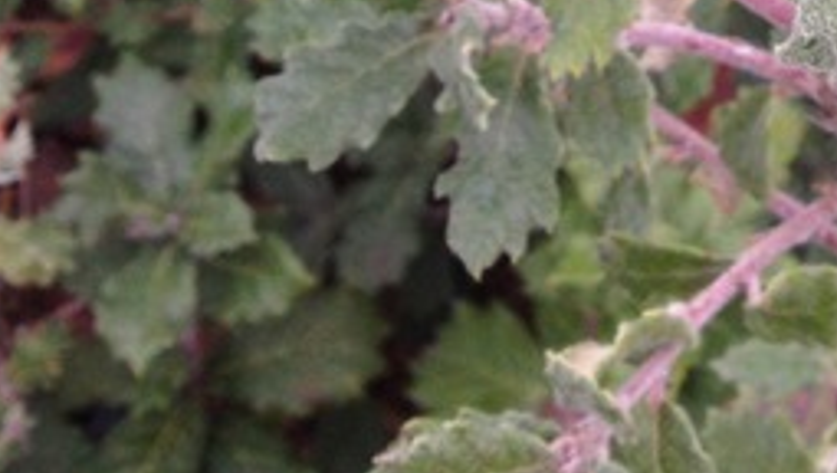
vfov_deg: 7.2
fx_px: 3399
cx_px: 912
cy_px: -890
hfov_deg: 13.8
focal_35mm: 153
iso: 50
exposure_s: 1/40
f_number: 2.4
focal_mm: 4.28
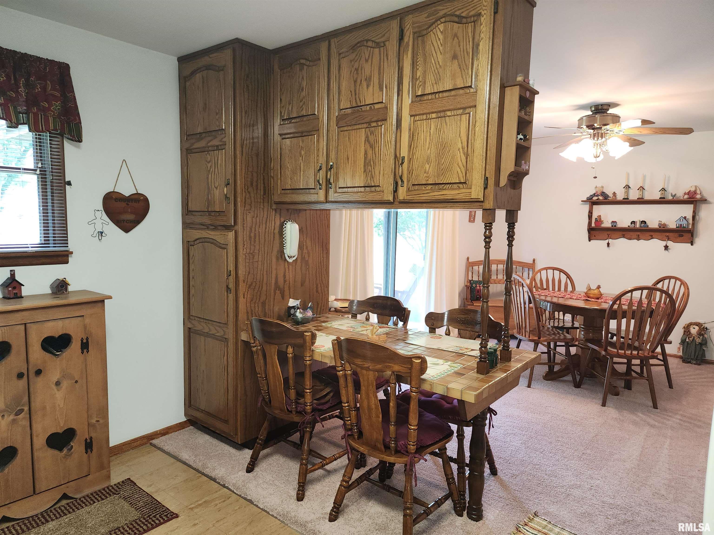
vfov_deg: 58.9
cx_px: 357
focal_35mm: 23
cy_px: 268
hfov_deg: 73.9
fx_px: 474
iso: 100
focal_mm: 6.4
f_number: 1.8
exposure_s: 1/24
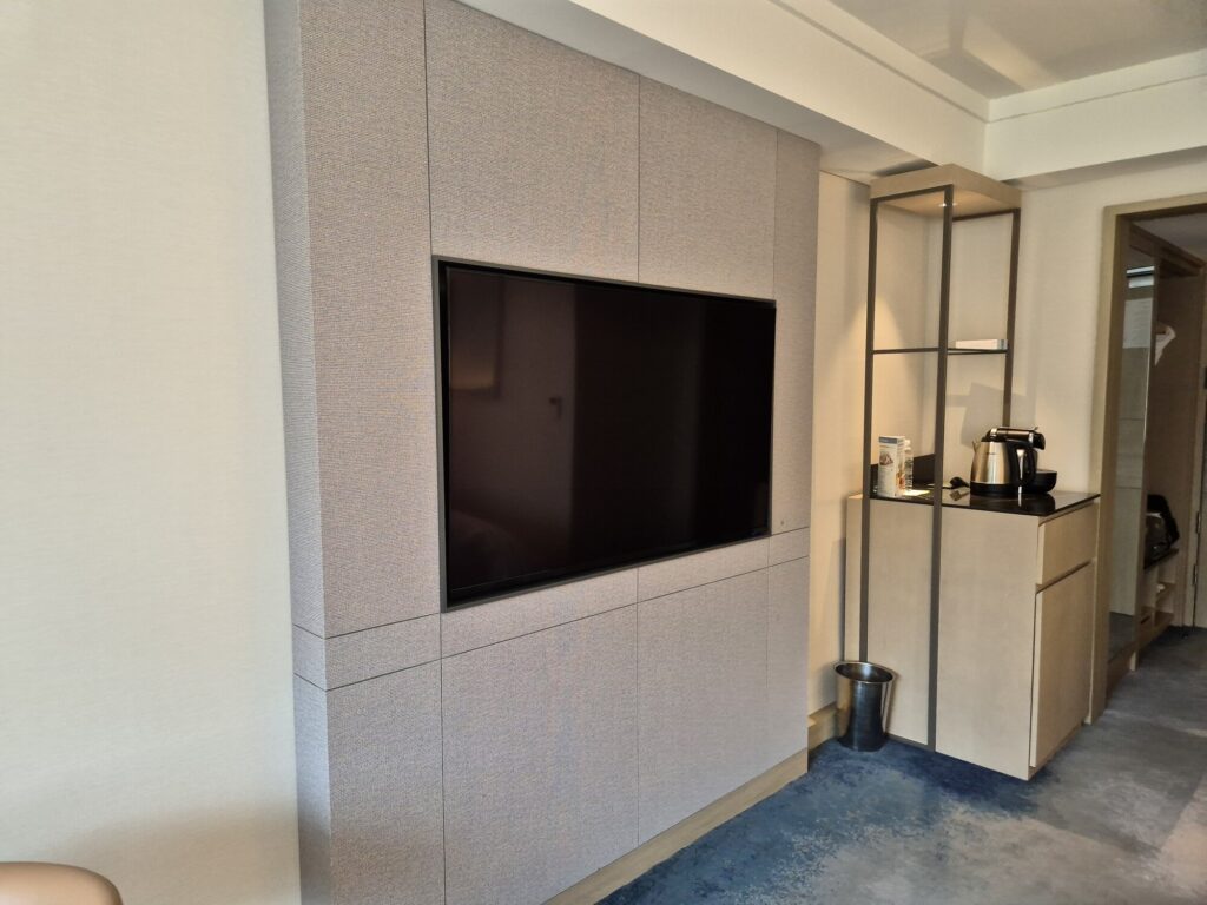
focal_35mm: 23
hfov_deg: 73.9
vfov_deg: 58.9
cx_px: 604
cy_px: 452
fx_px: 802
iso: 160
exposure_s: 1/120
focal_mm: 5.4
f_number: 1.8
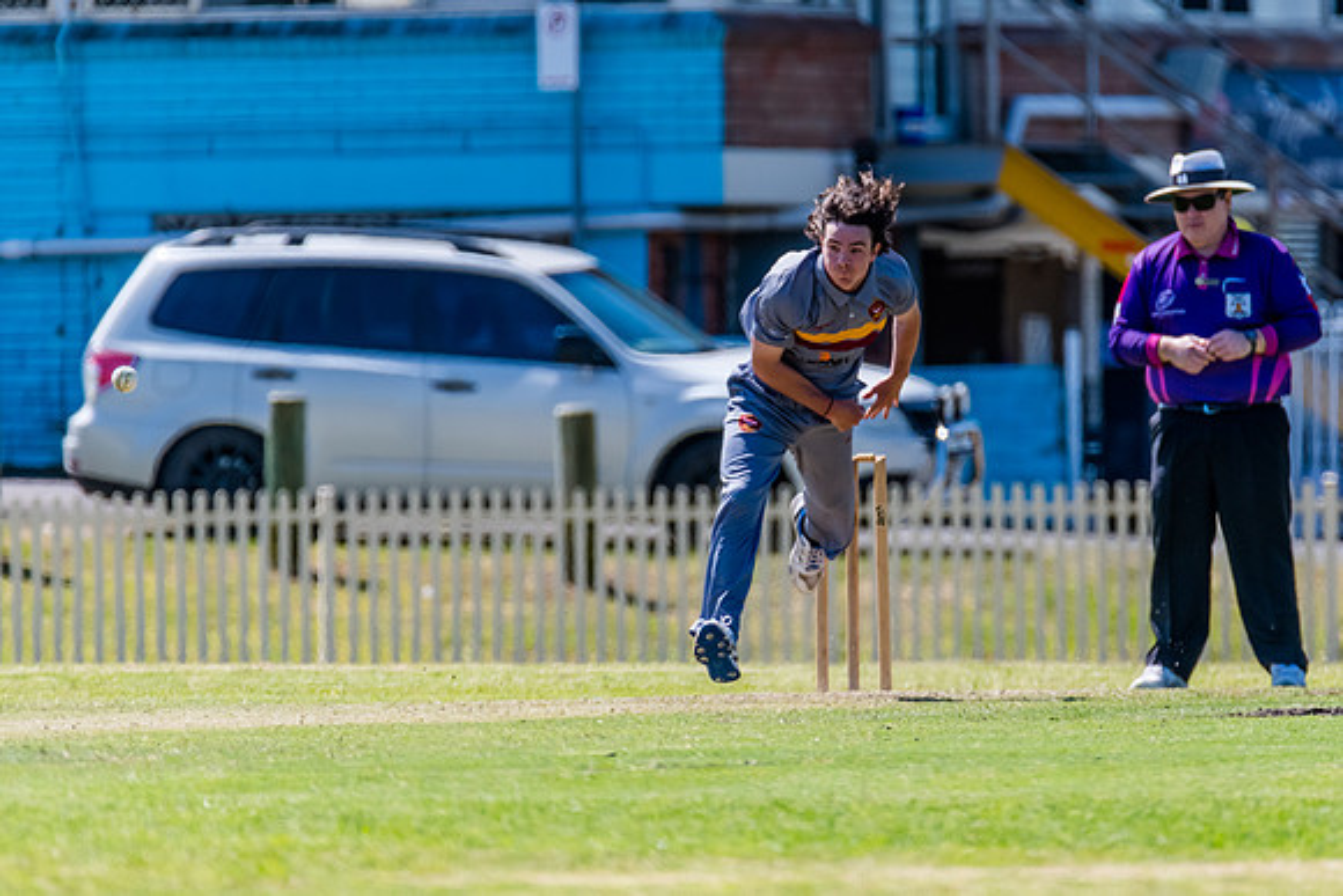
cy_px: 421
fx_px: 30532
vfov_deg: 1.7
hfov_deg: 2.5
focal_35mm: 818
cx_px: 769
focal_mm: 600
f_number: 6.3
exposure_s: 1/2000
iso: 640
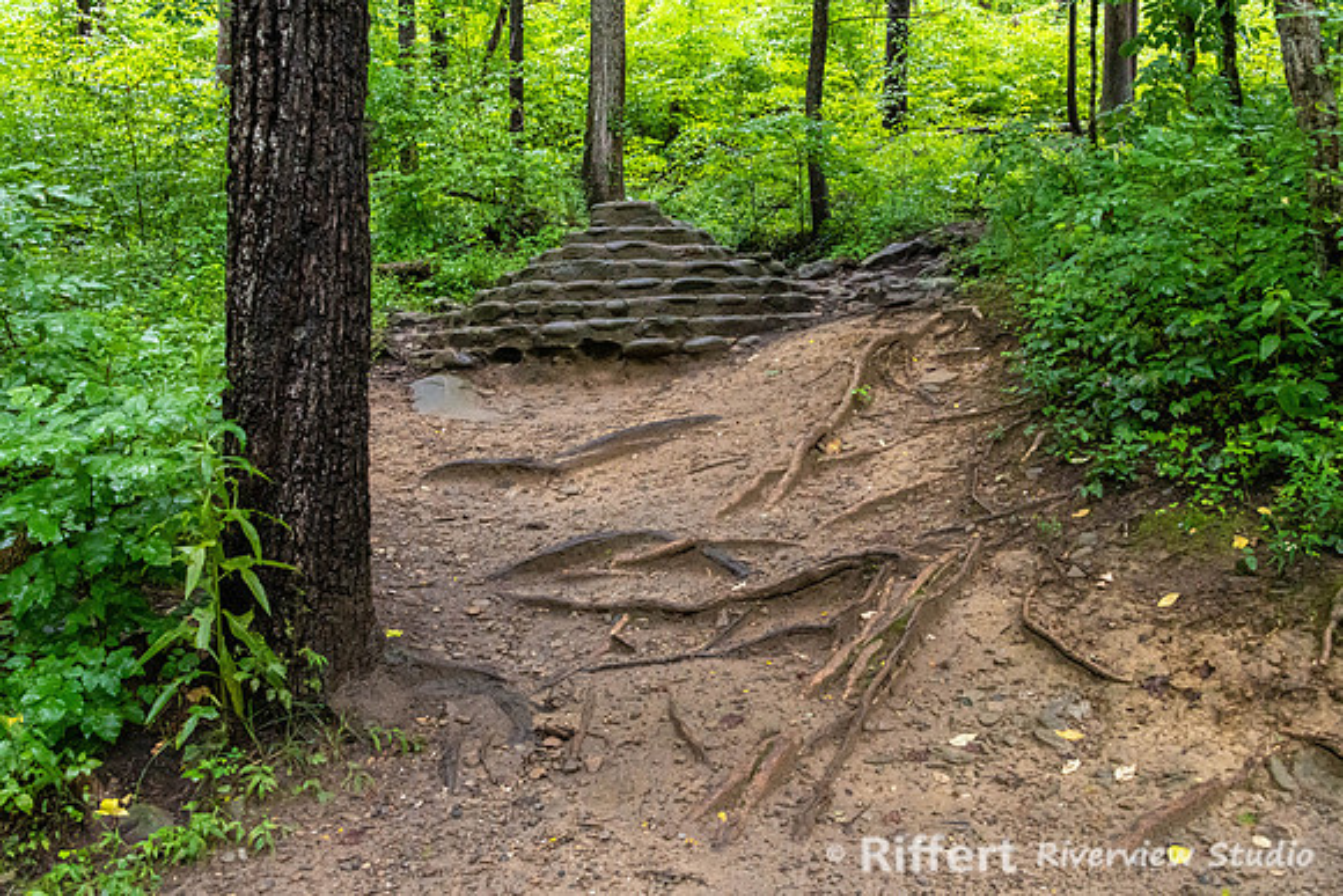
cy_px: 448
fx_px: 1326
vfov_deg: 37.3
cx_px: 672
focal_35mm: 36
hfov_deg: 53.7
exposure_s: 1/160
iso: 6400
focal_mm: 35
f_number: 8
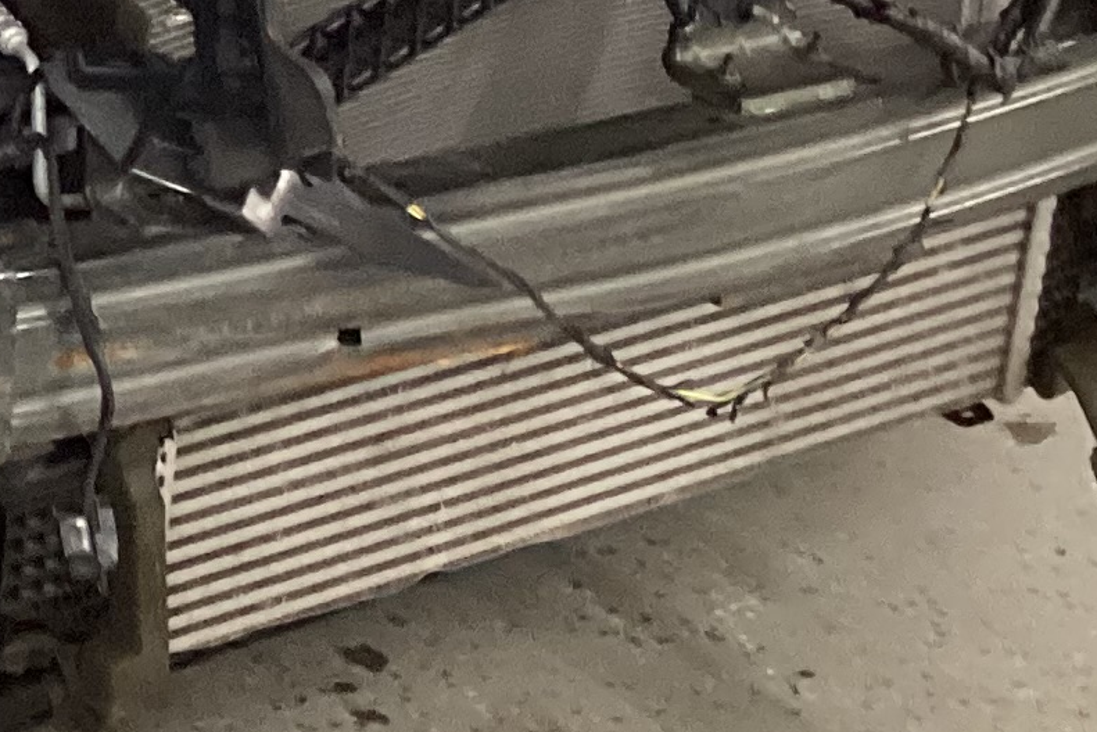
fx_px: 4054
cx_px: -484
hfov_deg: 14.5
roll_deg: +1.0
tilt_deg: -18.0
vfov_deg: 9.9
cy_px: -523
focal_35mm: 133
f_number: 2.4
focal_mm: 3.3
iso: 320
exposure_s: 1/50
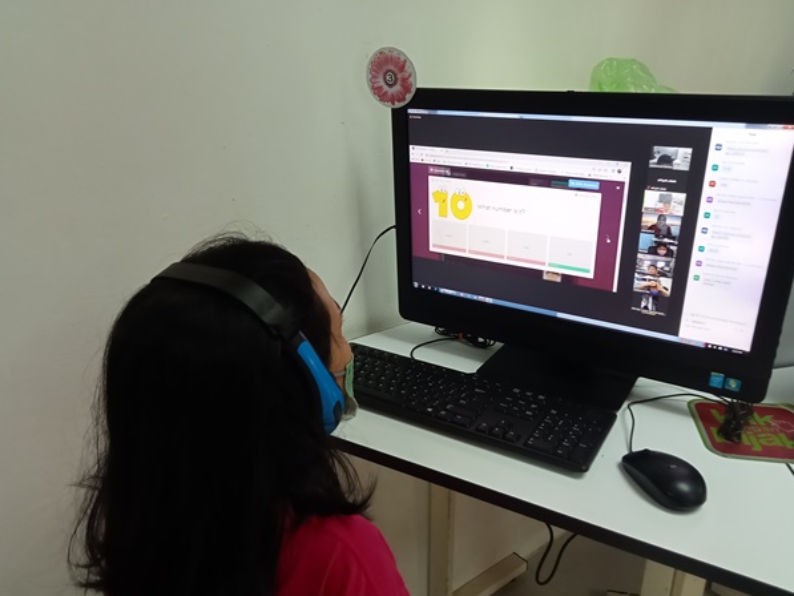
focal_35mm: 30
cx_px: 414
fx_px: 688
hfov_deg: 59.9
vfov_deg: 46.8
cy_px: 307
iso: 335
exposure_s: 1/33.3
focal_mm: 3.46
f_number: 2.2
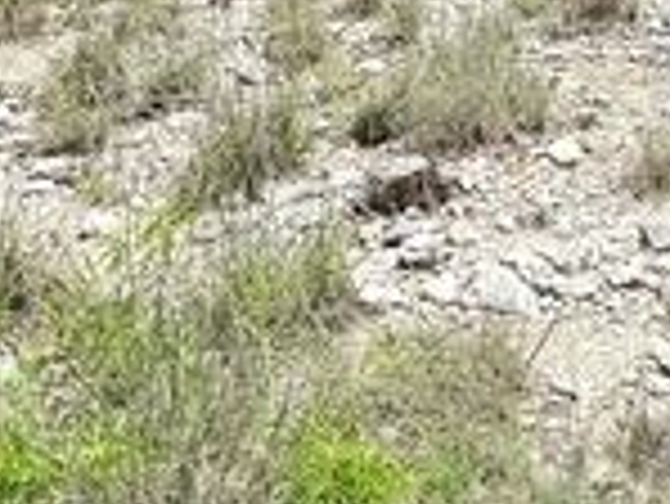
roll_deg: -0.5
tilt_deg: +2.8
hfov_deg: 18.7
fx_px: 1995
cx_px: 630
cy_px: -567
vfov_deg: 12.4
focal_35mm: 103
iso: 80
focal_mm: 6.76
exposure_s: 1/3425
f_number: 1.78
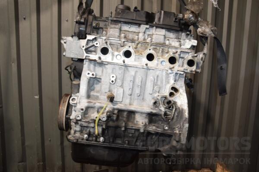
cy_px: 86
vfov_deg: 47.9
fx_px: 194
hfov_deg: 67.4
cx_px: 130
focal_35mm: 27
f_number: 5
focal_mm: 18
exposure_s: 1/60
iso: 800
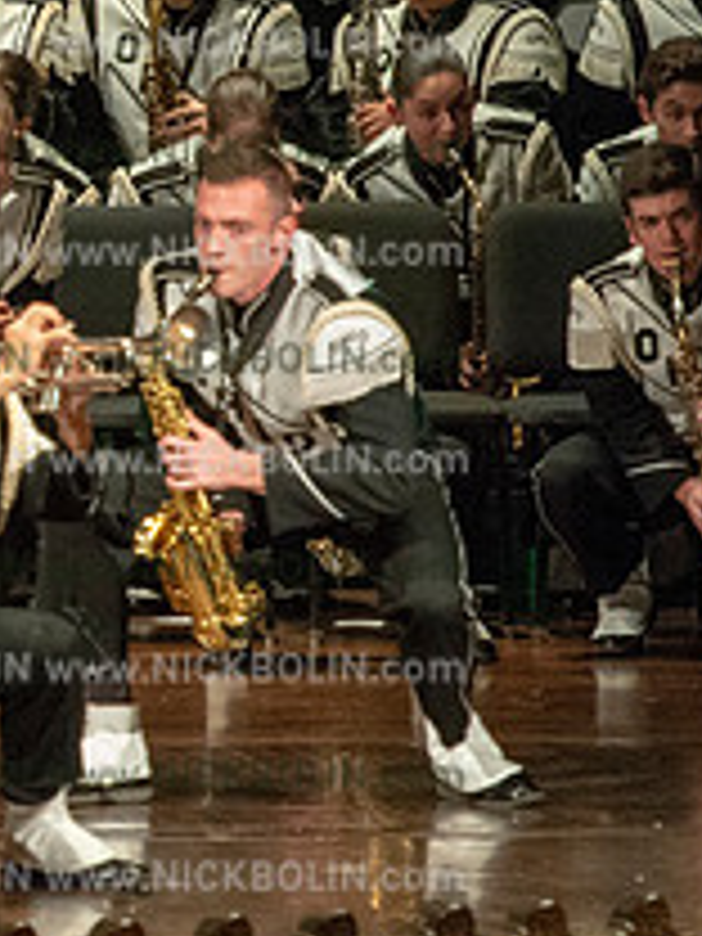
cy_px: 252
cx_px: -590
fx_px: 16683
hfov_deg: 2.4
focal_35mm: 617
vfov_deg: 3.2
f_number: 5.6
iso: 8000
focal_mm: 230
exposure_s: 1/320
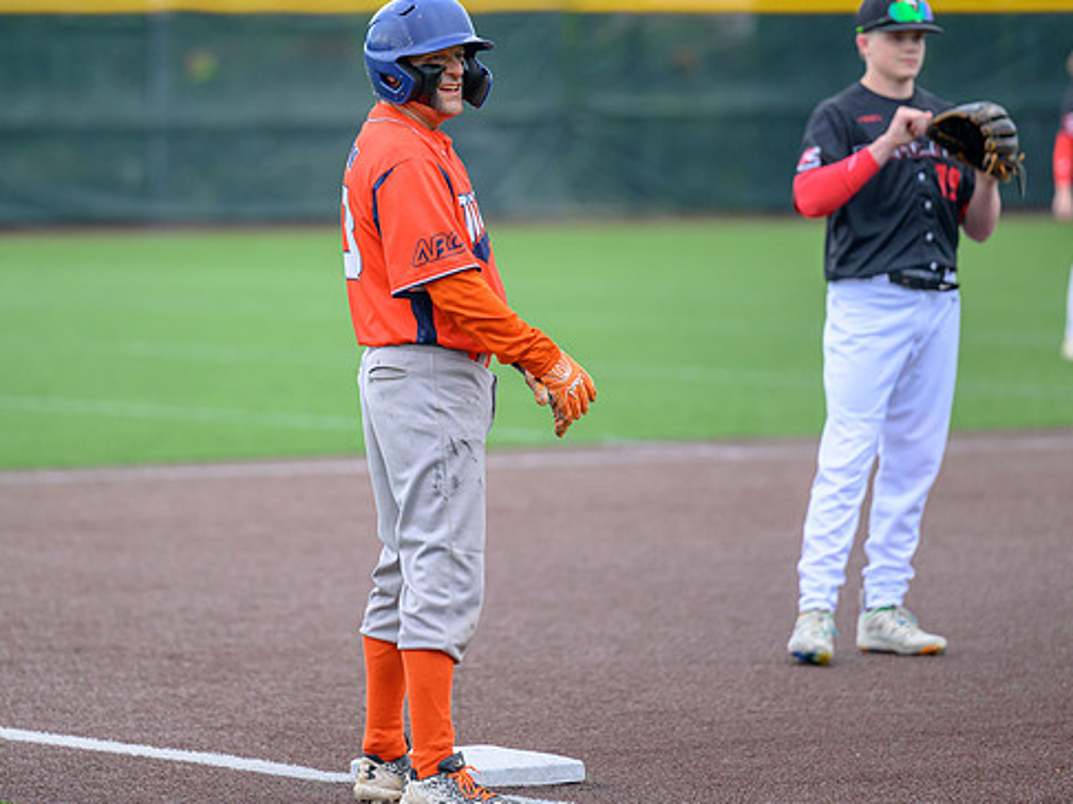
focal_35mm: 268
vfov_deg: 5.5
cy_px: 332
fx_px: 8303
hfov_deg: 7.4
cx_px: 392
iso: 720
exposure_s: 1/2000
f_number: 2.8
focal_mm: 190
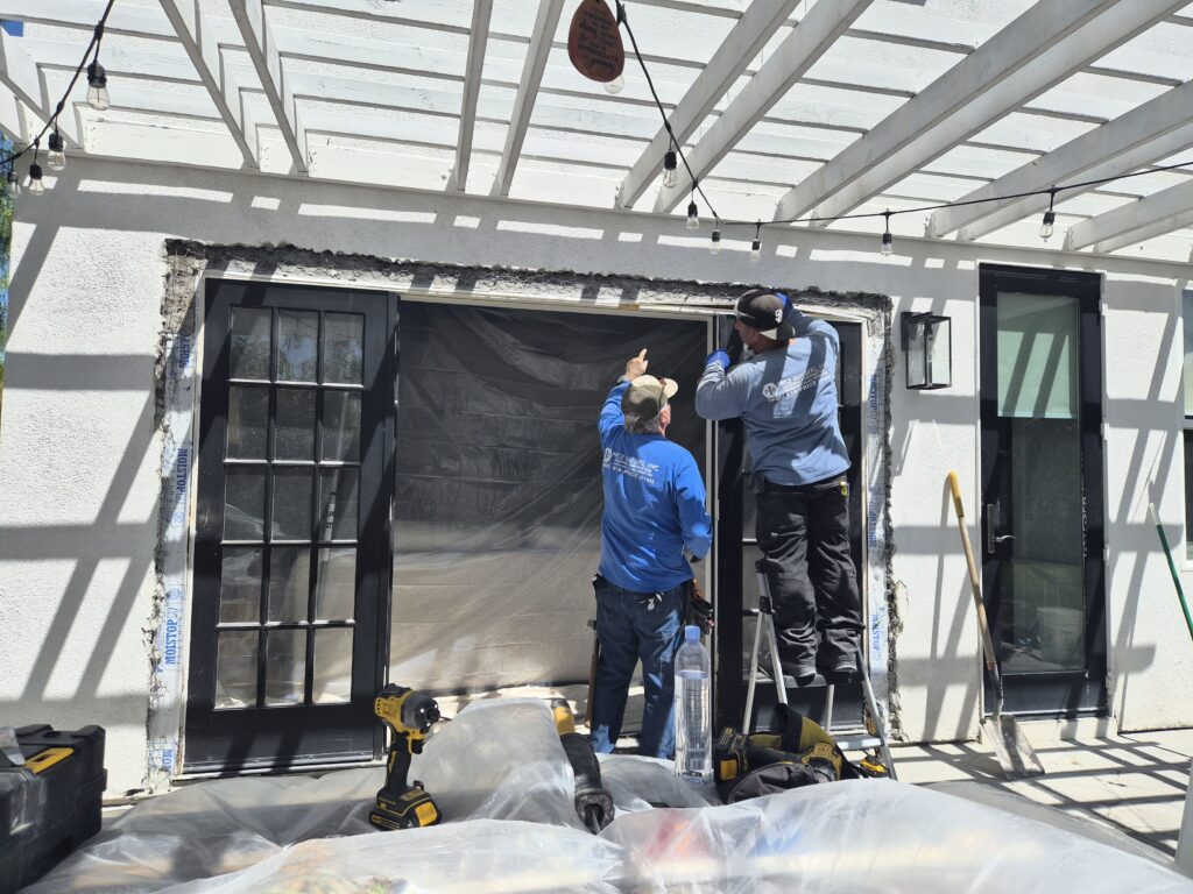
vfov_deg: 58.9
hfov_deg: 73.9
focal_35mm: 23
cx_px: 596
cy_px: 447
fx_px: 793
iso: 80
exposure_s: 1/5840
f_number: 1.8
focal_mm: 5.4
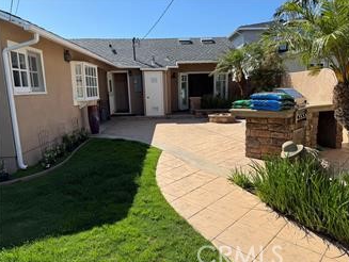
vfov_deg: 55.0
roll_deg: +1.2
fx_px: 252
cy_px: 134
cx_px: 177
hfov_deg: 69.3
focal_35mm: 25
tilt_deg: -10.8
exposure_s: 1/4310
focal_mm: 6.76
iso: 80
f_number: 1.78
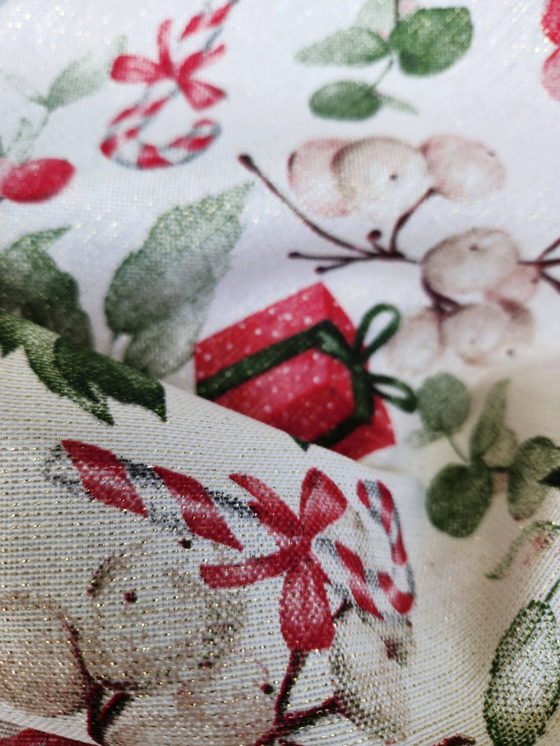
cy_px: 373
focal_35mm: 23
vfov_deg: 73.9
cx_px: 280
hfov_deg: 58.9
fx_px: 496
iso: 40
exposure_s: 1/180
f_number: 1.8
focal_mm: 5.4
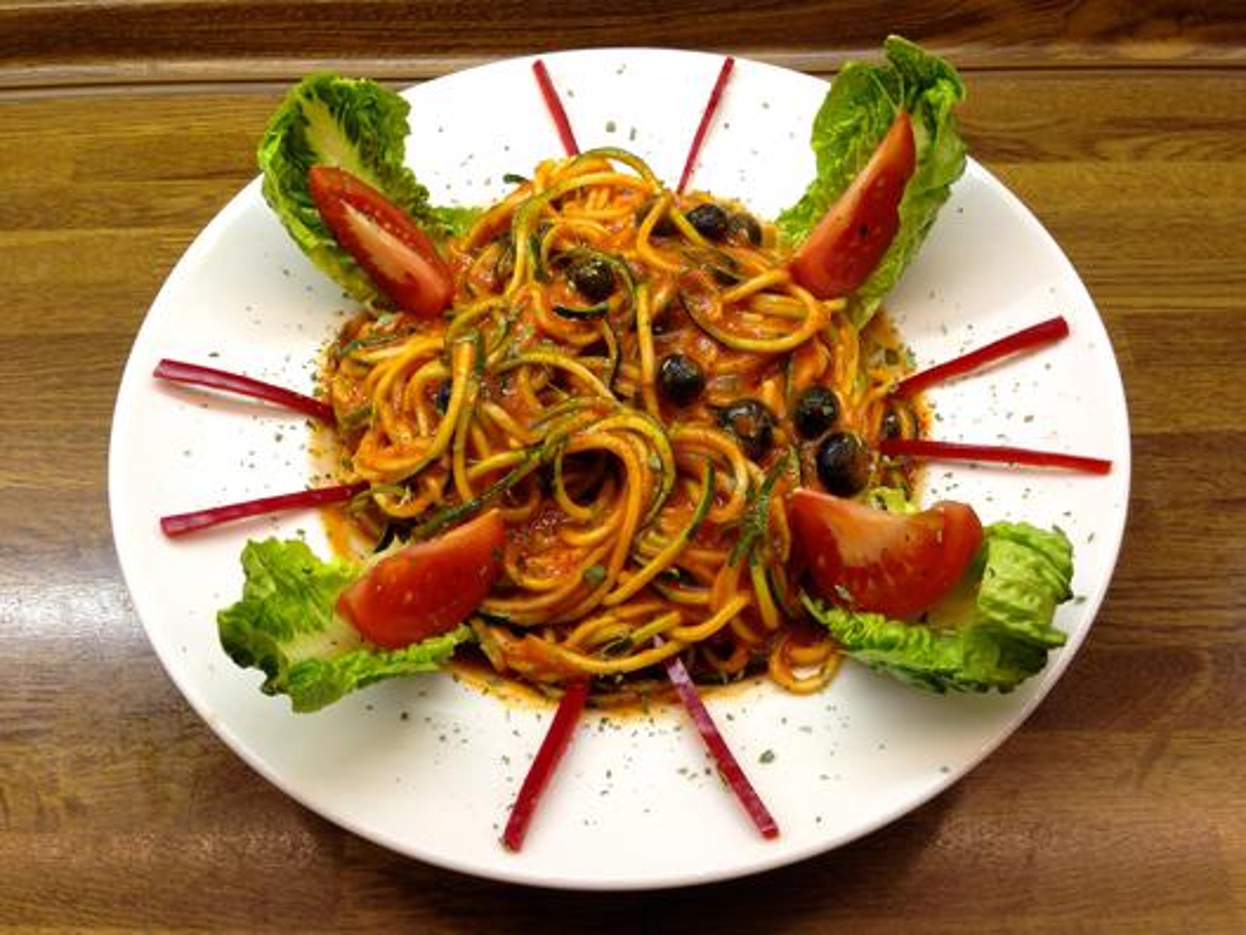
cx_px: 623
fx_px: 1188
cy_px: 468
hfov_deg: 55.4
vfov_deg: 42.9
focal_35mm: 33
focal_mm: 4.12
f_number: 2.4
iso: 50
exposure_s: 1/20
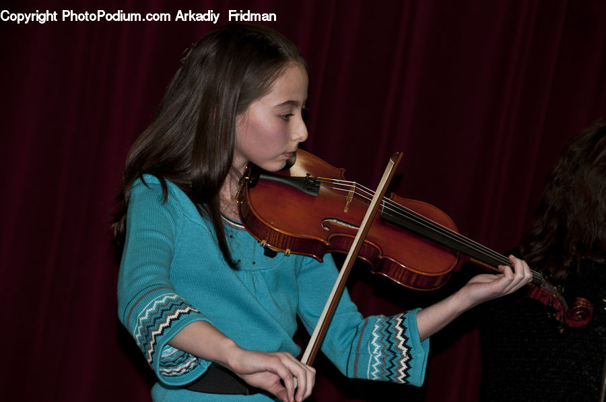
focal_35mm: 168
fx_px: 2823
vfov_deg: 8.1
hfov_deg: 12.3
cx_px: 303
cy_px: 201
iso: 320
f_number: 6.3
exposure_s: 1/60
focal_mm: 112
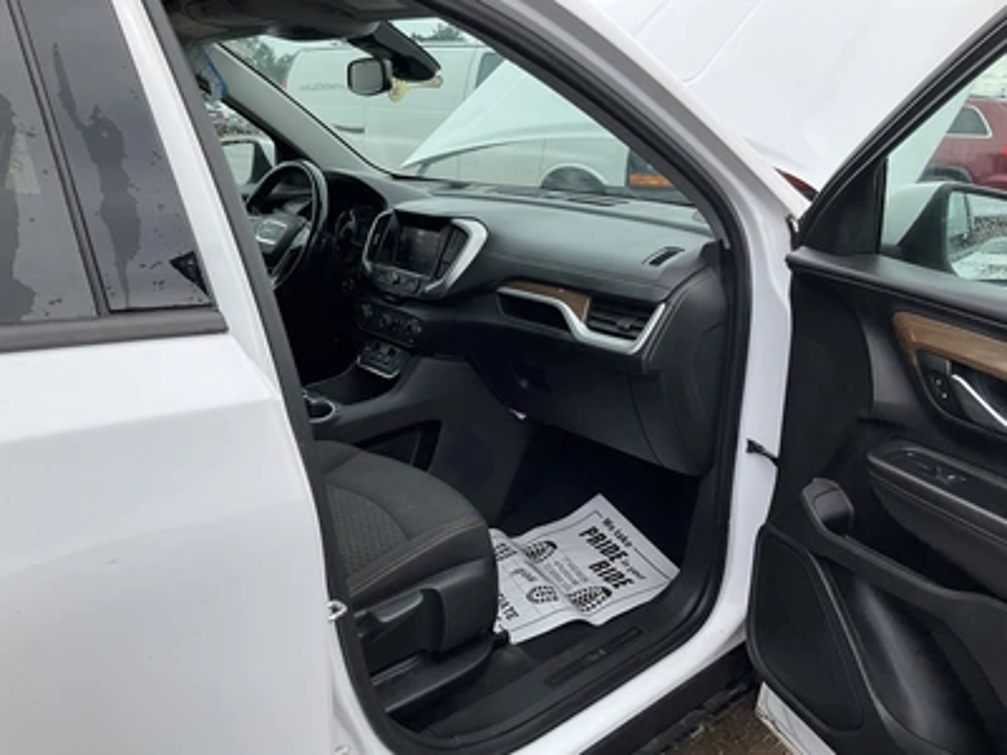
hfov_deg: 61.7
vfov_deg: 48.2
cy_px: 378
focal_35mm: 29
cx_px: 504
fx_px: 844
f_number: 1.8
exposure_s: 1/709
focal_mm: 3
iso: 25
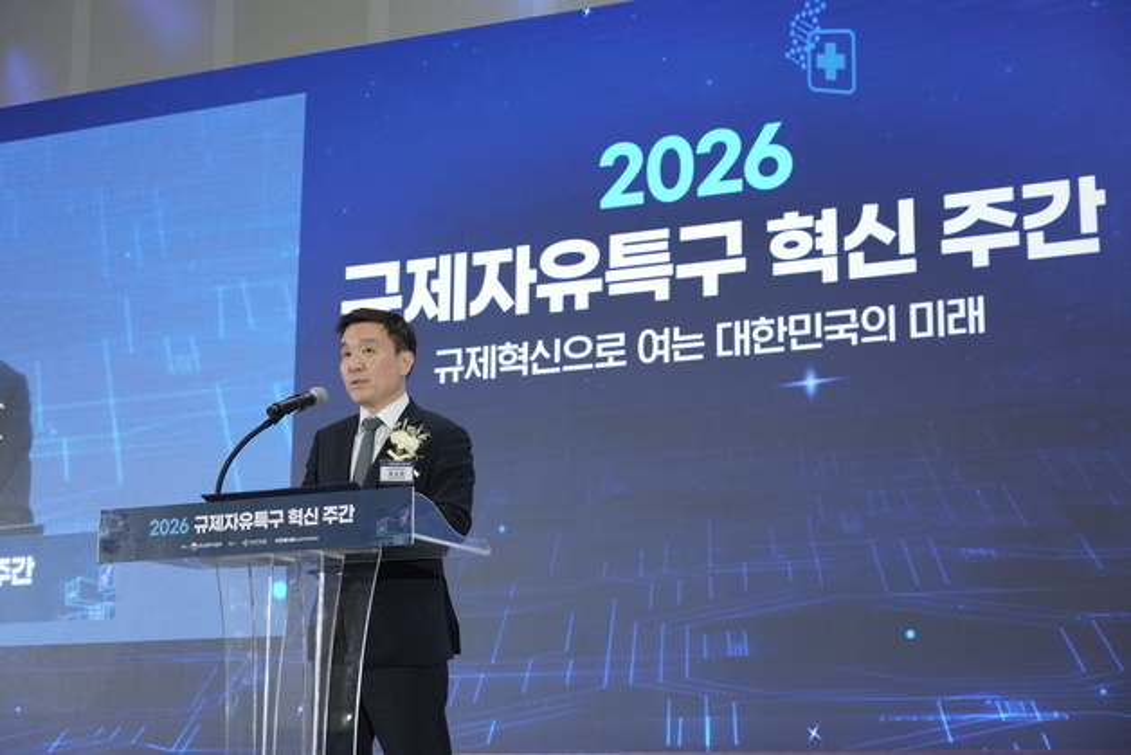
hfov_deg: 31.9
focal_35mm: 63
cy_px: 378
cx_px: 566
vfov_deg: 21.6
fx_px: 1980
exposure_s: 1/250
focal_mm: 63
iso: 1600
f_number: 4
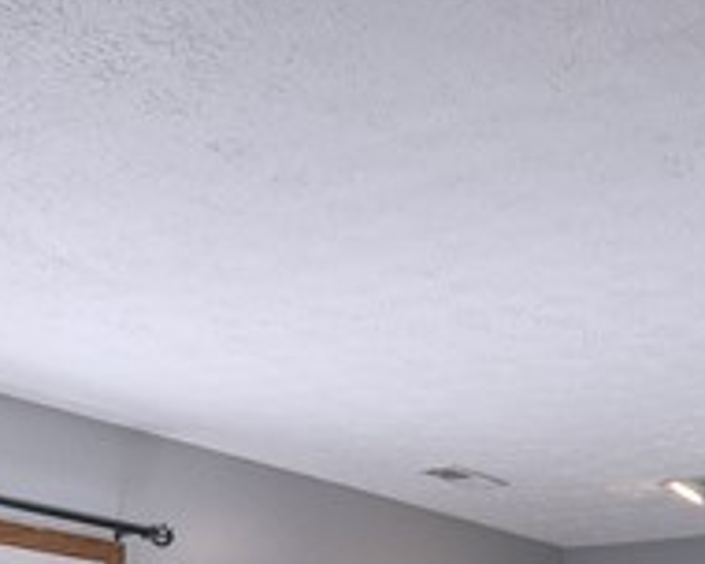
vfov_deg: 15.5
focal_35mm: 89
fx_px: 1850
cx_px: 486
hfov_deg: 21.5
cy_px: 928
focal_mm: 11
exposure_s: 1/8
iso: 360
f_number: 8
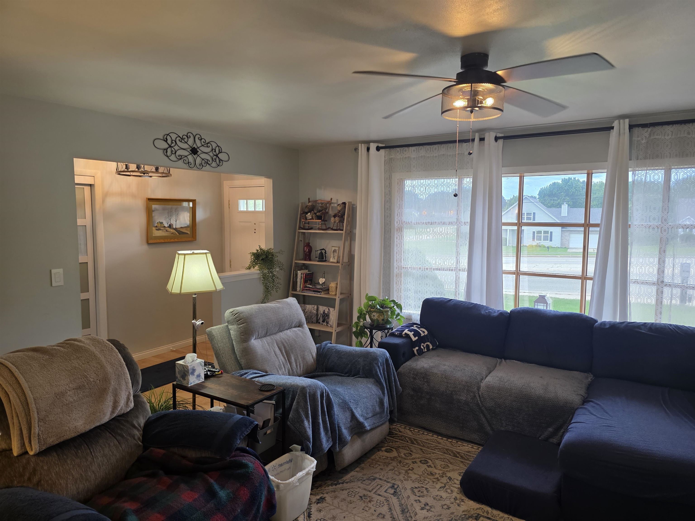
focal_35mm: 23
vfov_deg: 58.9
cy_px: 260
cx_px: 348
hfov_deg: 73.9
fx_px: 462
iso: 125
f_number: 1.7
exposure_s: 1/120
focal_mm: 6.3
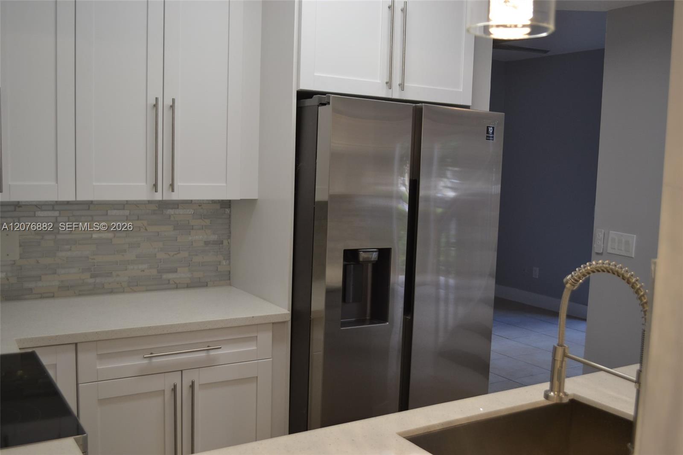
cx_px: 342
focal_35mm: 36
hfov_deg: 53.1
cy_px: 228
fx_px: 683
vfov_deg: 36.9
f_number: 4
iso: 400
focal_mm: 24
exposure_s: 1/60
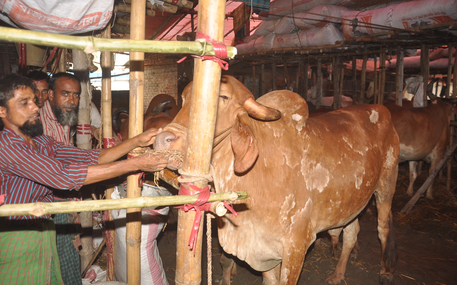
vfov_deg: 43.1
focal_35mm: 29
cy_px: 142
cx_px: 217
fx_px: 361
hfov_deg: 64.6
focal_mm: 18
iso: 640
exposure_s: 1/200
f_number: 3.5
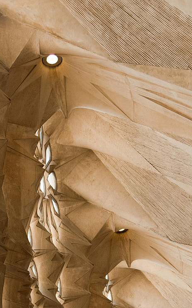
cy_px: 119
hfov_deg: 12.3
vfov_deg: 19.6
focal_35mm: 106
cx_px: 24
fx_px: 888
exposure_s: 1/125
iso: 500
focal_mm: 48
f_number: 6.3
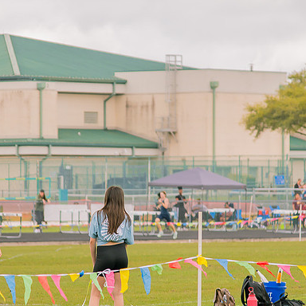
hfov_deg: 5.4
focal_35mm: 327
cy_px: 162
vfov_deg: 5.4
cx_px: 157
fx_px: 3270
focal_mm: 120
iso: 200
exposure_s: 1/200
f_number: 4
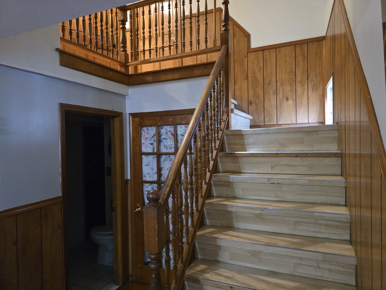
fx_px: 256
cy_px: 145
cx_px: 193
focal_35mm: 23
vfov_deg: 58.9
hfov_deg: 73.9
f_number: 1.7
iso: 2000
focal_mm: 6.3
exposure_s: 1/60
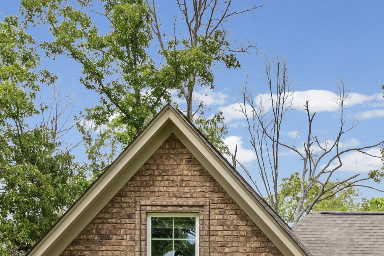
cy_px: 358
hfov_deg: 20.0
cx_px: 407
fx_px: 1045
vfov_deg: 13.3
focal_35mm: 98
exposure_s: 1/400
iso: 800
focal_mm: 34
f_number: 9
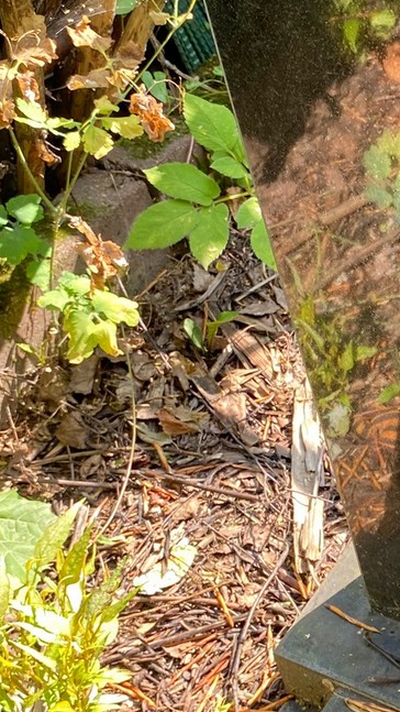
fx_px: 1188
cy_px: 410
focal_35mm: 63
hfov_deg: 17.8
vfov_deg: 33.3
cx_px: 526
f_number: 1.8
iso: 32
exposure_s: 1/122
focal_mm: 4.25
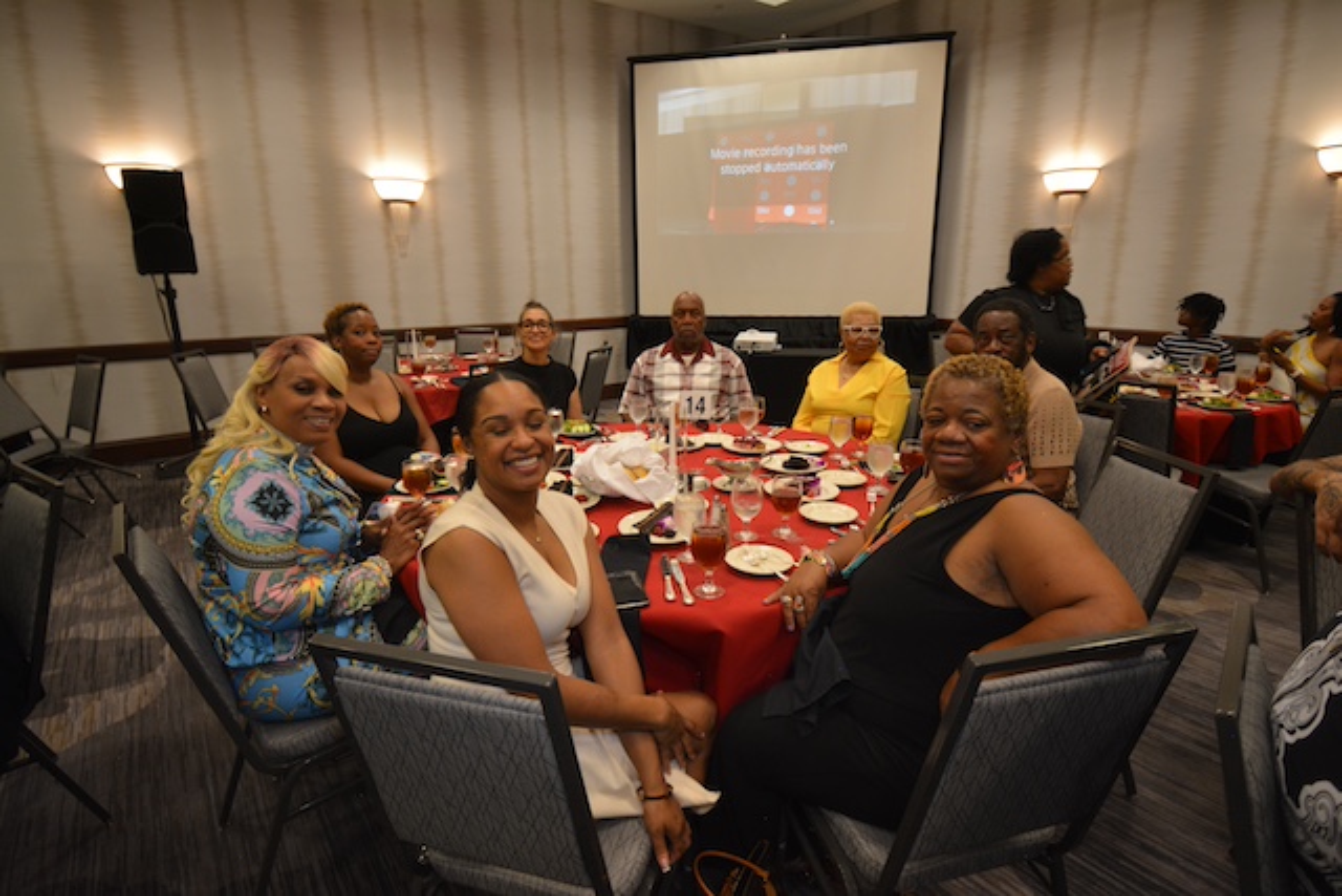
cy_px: 448
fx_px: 671
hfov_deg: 90.0
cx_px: 671
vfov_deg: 67.4
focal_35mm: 18
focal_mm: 12
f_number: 4.8
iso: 640
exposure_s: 1/60
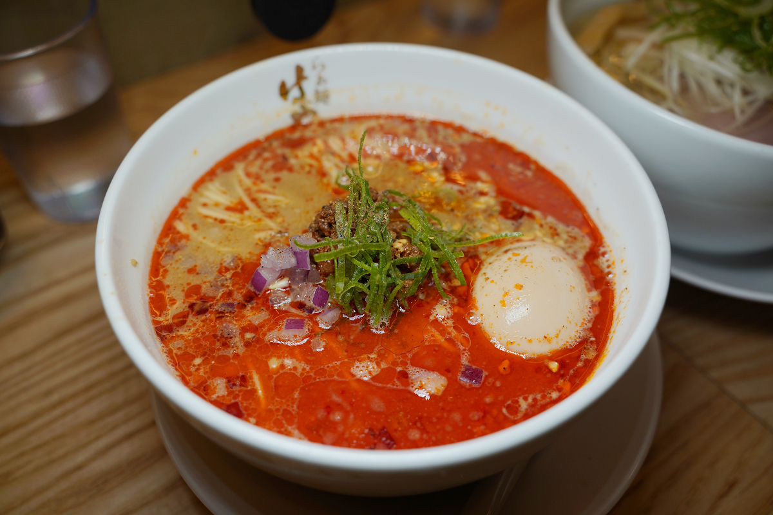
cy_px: 258
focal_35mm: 30
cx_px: 386
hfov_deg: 61.9
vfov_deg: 43.6
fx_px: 644
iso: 100
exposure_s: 1/80
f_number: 4.5
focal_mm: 30
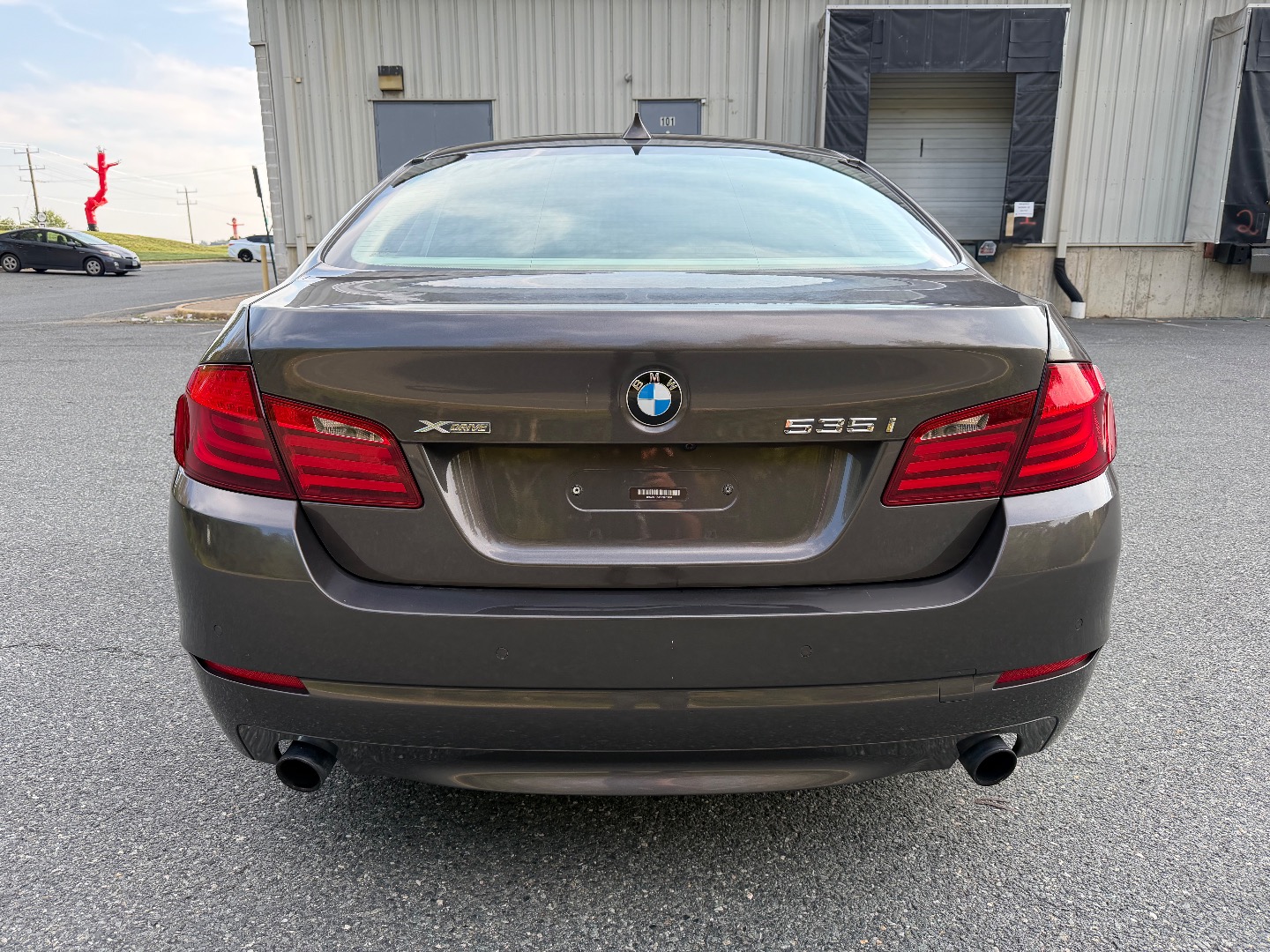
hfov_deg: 71.6
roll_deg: +1.0
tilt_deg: -13.1
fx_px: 881
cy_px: 476
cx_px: 635
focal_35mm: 24
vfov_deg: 56.8
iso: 100
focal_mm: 6.76
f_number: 1.78
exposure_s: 1/992
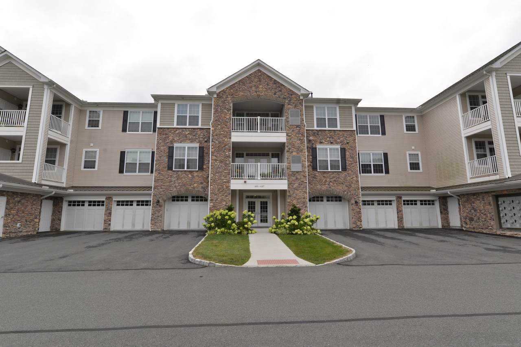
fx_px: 260
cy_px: 174
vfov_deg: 67.4
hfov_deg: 90.0
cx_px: 260
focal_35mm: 18
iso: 100
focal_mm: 18
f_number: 9
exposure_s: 1/200
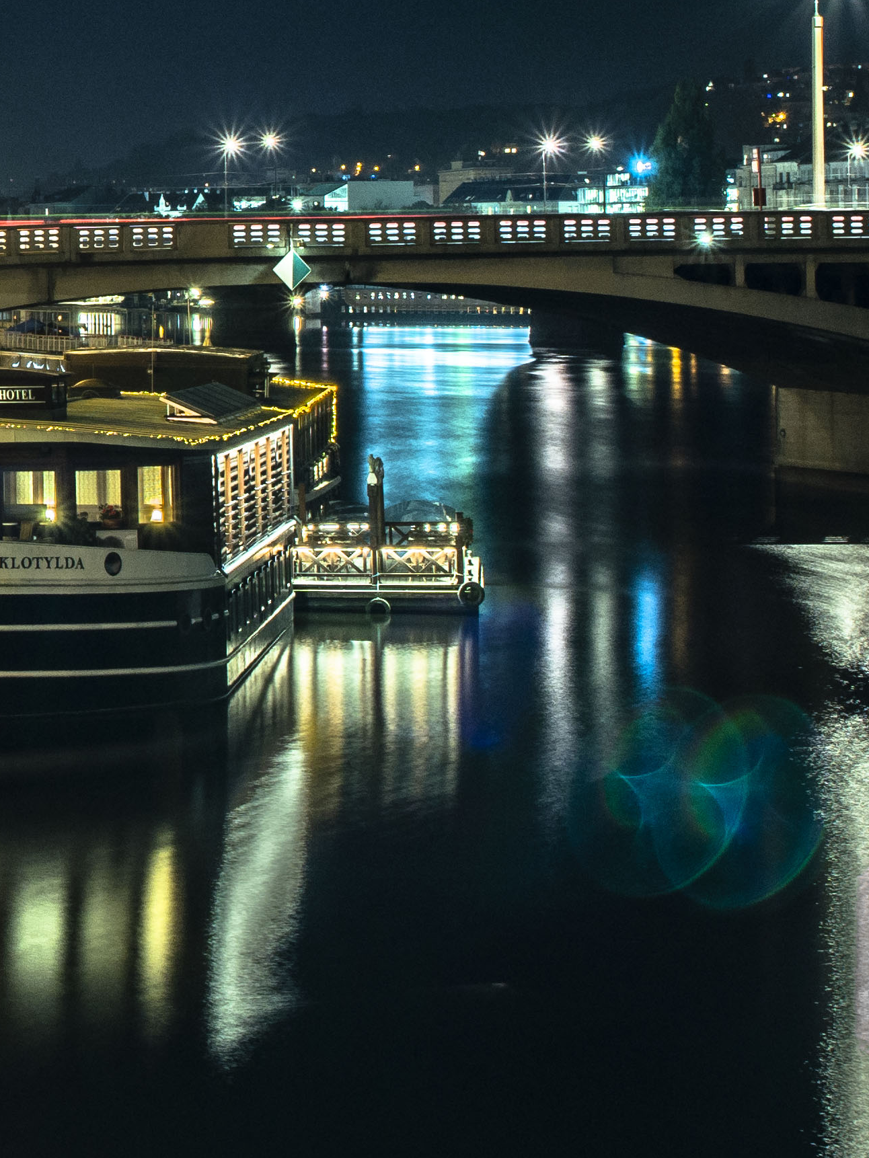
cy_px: 88
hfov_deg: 10.0
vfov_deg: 14.2
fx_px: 4585
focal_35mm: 137
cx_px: -924
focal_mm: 30
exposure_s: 23
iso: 100
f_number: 9
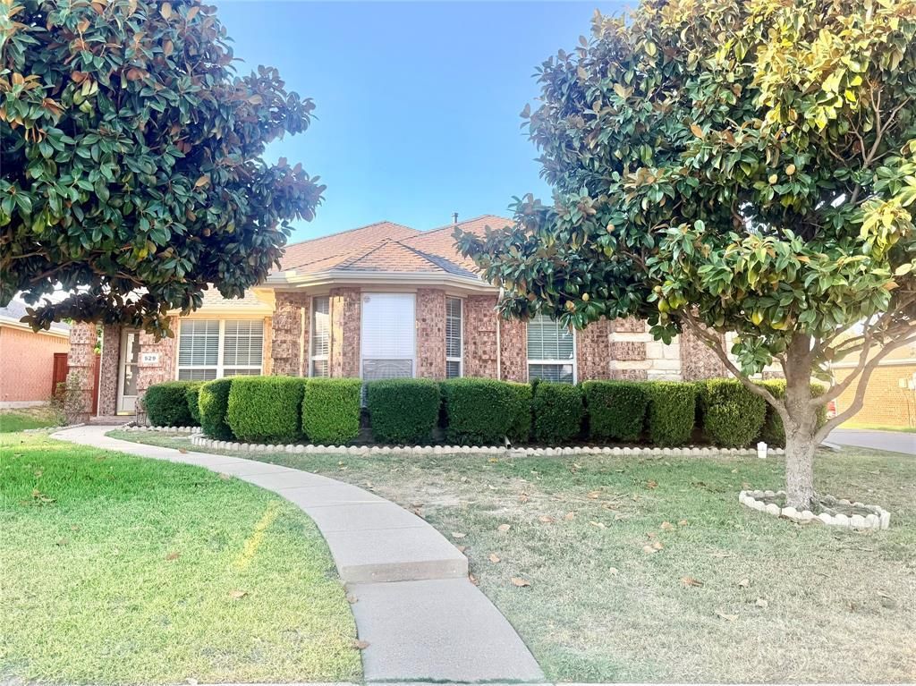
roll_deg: +0.3
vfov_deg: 56.8
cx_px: 458
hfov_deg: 71.6
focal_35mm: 24
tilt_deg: +7.9
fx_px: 635
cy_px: 343
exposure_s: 1/1005
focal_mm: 6.76
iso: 80
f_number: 1.78
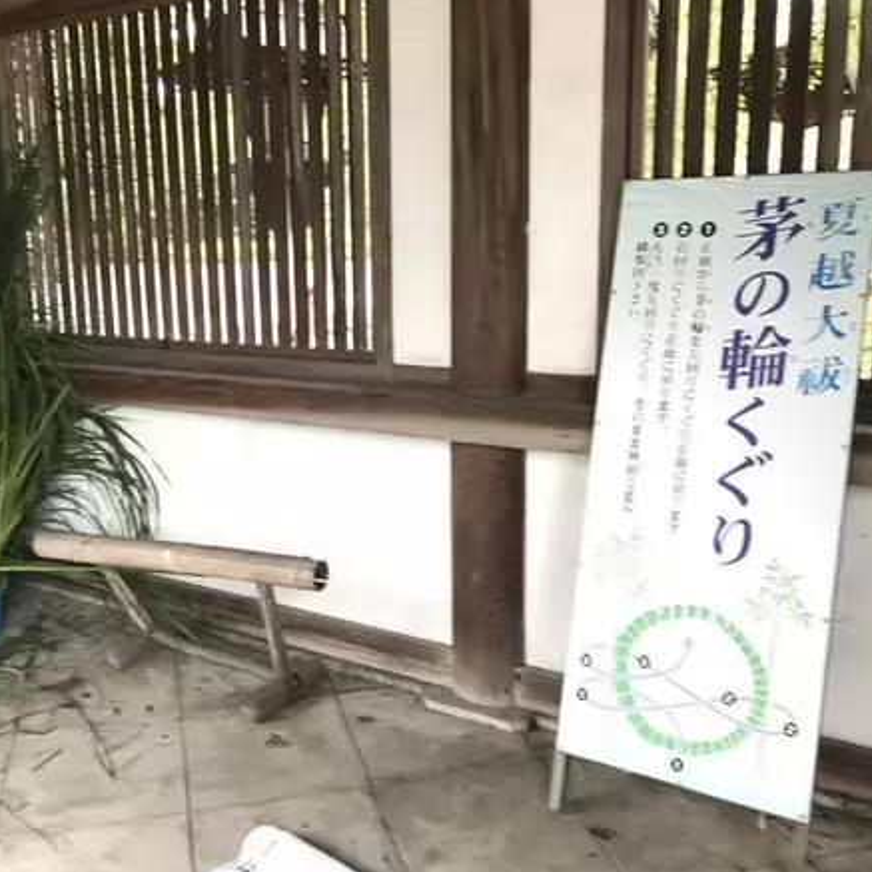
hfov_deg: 48.0
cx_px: 321
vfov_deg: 48.4
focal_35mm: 34
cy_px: 431
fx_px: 969
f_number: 1.8
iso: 25
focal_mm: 3.99
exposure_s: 1/30
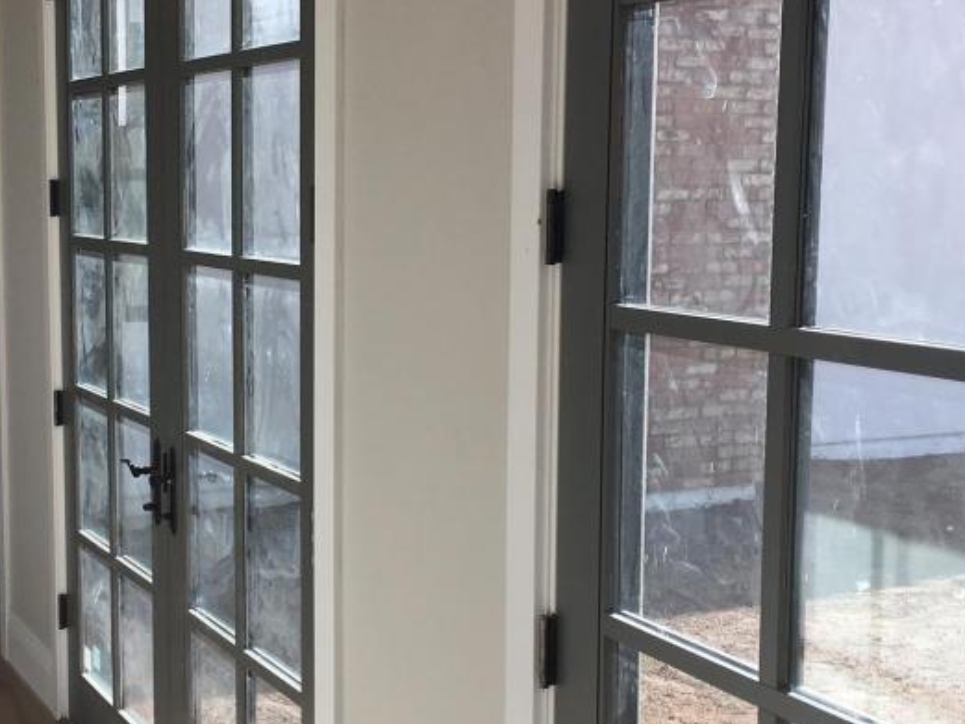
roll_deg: +0.5
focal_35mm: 57
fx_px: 1589
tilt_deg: -6.8
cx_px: 248
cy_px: 381
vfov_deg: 25.7
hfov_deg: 33.2
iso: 25
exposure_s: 1/439
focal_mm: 4.15
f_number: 2.2
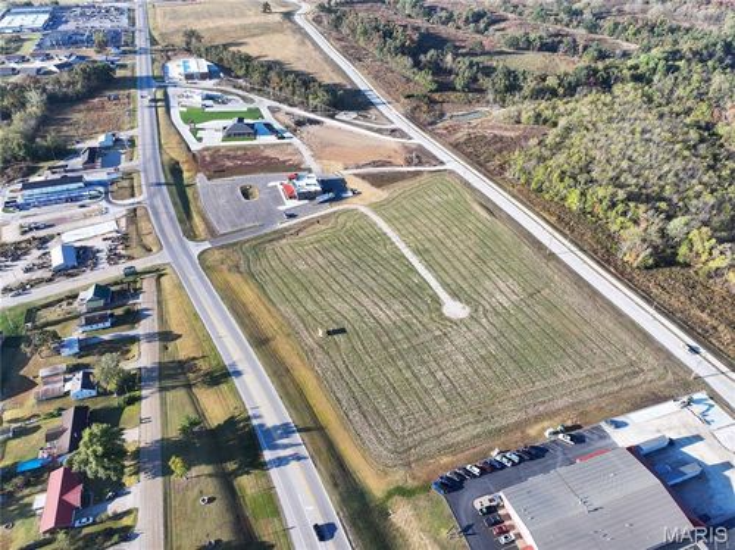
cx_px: 368
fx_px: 509
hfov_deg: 71.6
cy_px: 275
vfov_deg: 56.7
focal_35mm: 24
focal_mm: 12.29
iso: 100
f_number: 2.8
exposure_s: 1/500
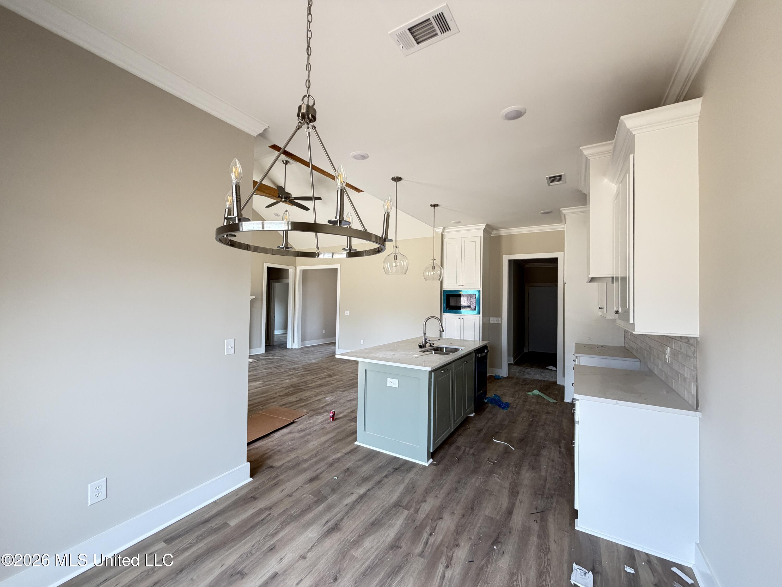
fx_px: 316
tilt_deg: +1.1
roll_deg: -1.1
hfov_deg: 102.1
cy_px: 294
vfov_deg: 85.7
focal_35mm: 14
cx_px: 391
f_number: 2.2
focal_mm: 2.22
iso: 320
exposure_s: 1/121
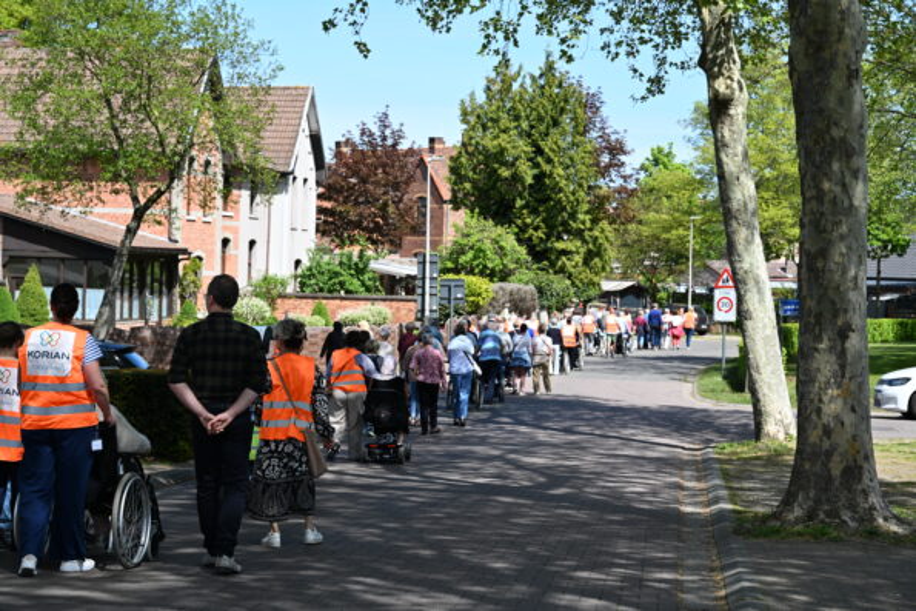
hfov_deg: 27.0
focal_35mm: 75
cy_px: 306
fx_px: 1909
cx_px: 458
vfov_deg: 18.2
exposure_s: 1/320
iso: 100
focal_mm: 75
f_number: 6.3
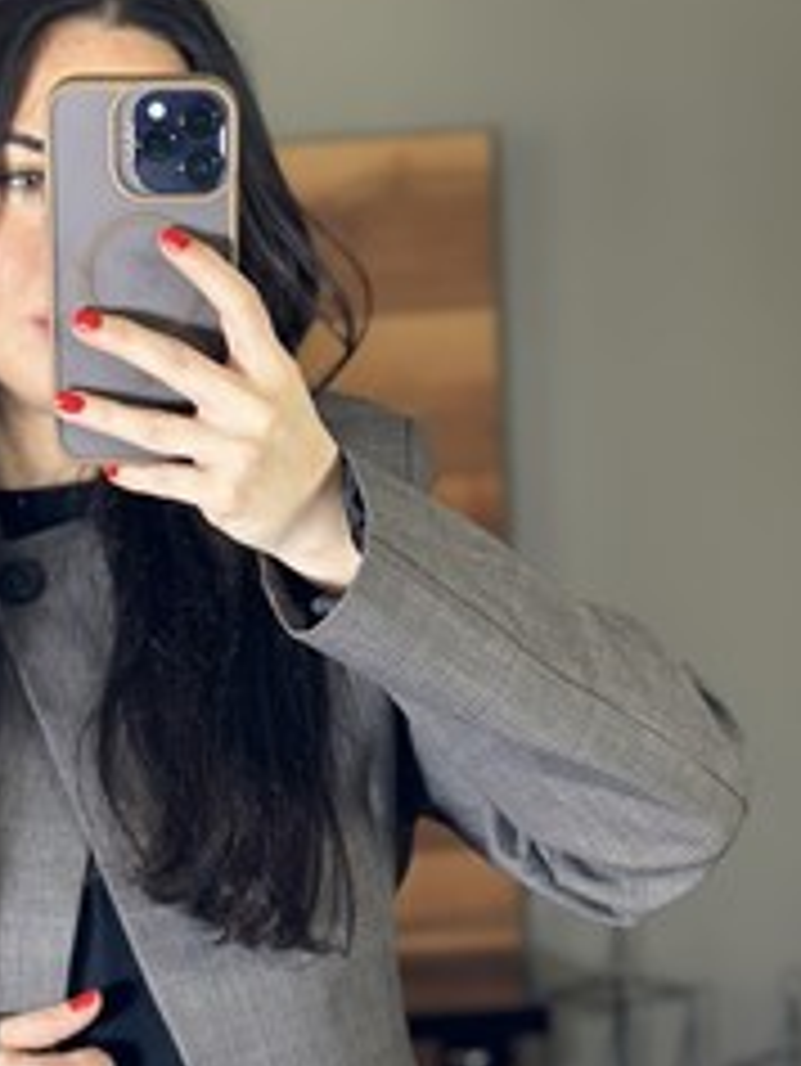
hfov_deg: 13.6
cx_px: 90
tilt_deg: -17.3
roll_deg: +2.4
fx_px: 3329
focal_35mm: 108
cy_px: 987
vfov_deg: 17.9
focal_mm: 6.86
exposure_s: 1/132
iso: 100
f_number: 1.78
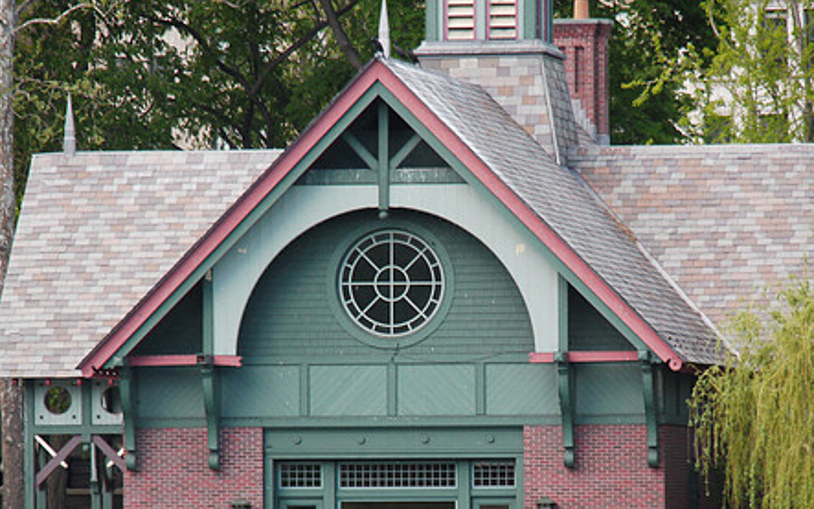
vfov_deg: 3.2
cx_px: 439
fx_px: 9230
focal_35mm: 416
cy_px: 346
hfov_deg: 5.0
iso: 400
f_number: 5.6
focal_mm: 150
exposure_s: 1/500
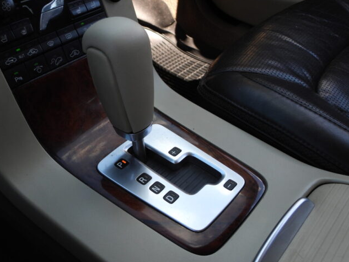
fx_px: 363
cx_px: 154
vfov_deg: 39.7
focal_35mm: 36
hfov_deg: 51.2
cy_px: 135
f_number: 3.2
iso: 100
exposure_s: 1/200
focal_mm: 5.8
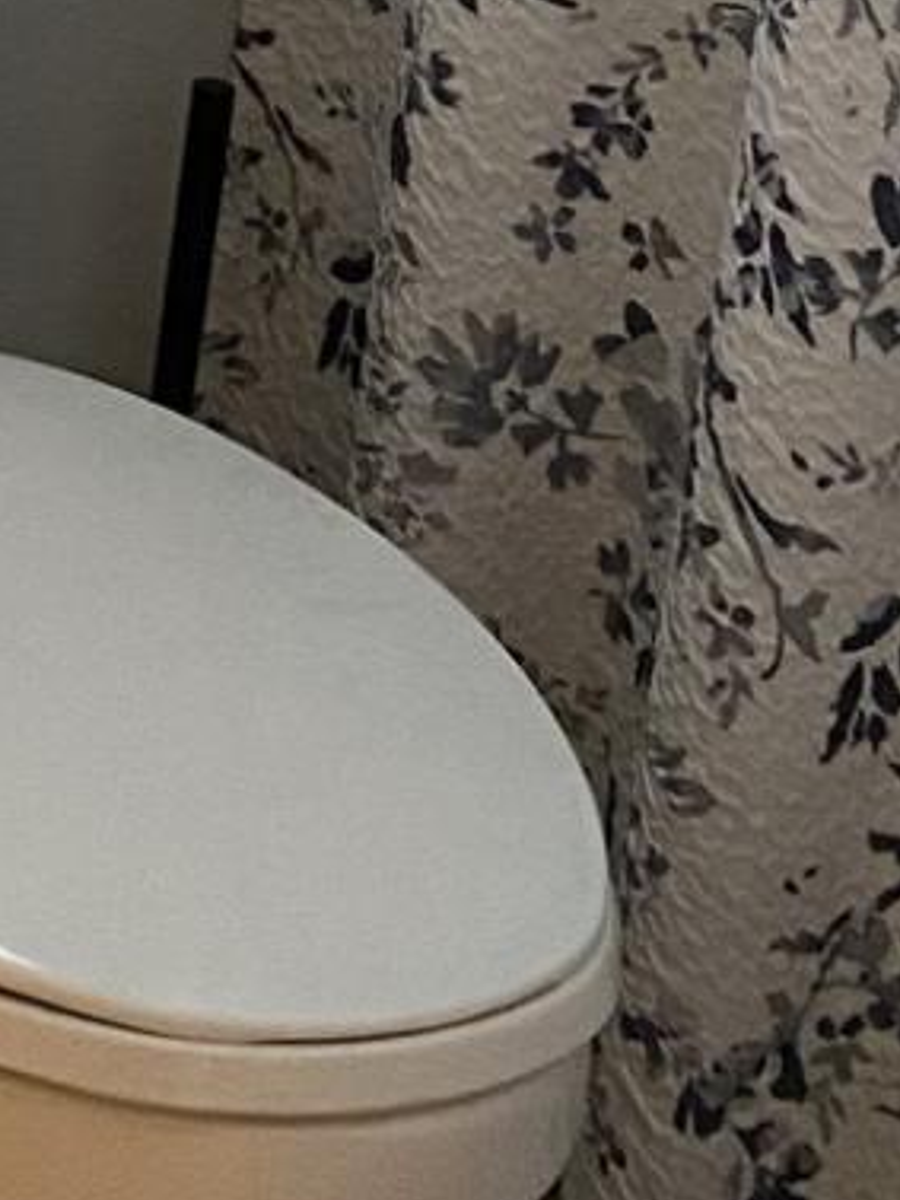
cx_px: -677
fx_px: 4781
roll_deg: -3.7
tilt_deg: -5.7
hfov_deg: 10.2
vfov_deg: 12.8
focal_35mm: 138
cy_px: -1066
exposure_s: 1/40
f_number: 1.8
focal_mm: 4.25
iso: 320
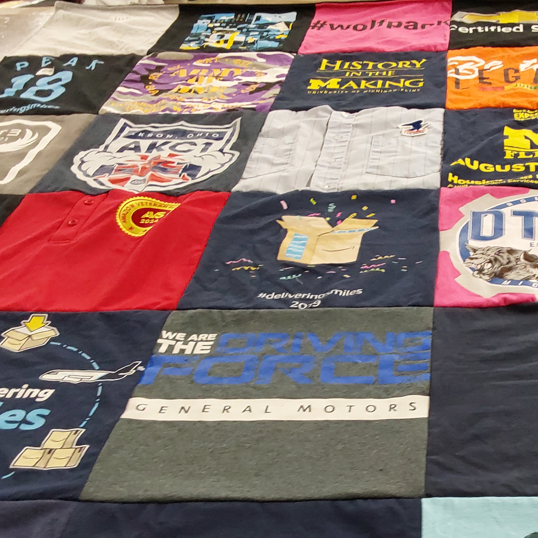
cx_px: 430
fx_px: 862
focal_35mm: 49
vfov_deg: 34.1
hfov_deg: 33.7
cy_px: 388
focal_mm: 2.91
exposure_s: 1/60
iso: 200
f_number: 1.9
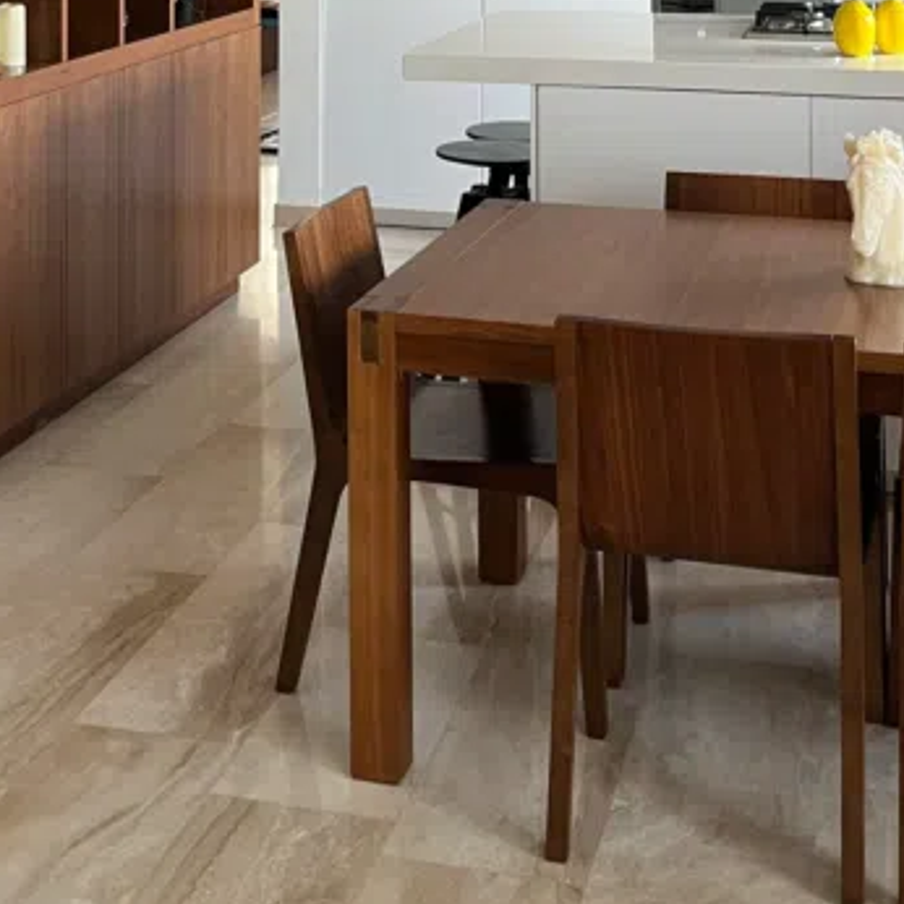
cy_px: -138
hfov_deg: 27.7
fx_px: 1832
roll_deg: +0.6
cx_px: 421
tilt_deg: -1.7
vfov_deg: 25.3
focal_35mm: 62
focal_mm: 5.1
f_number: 1.6
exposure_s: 1/60
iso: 200
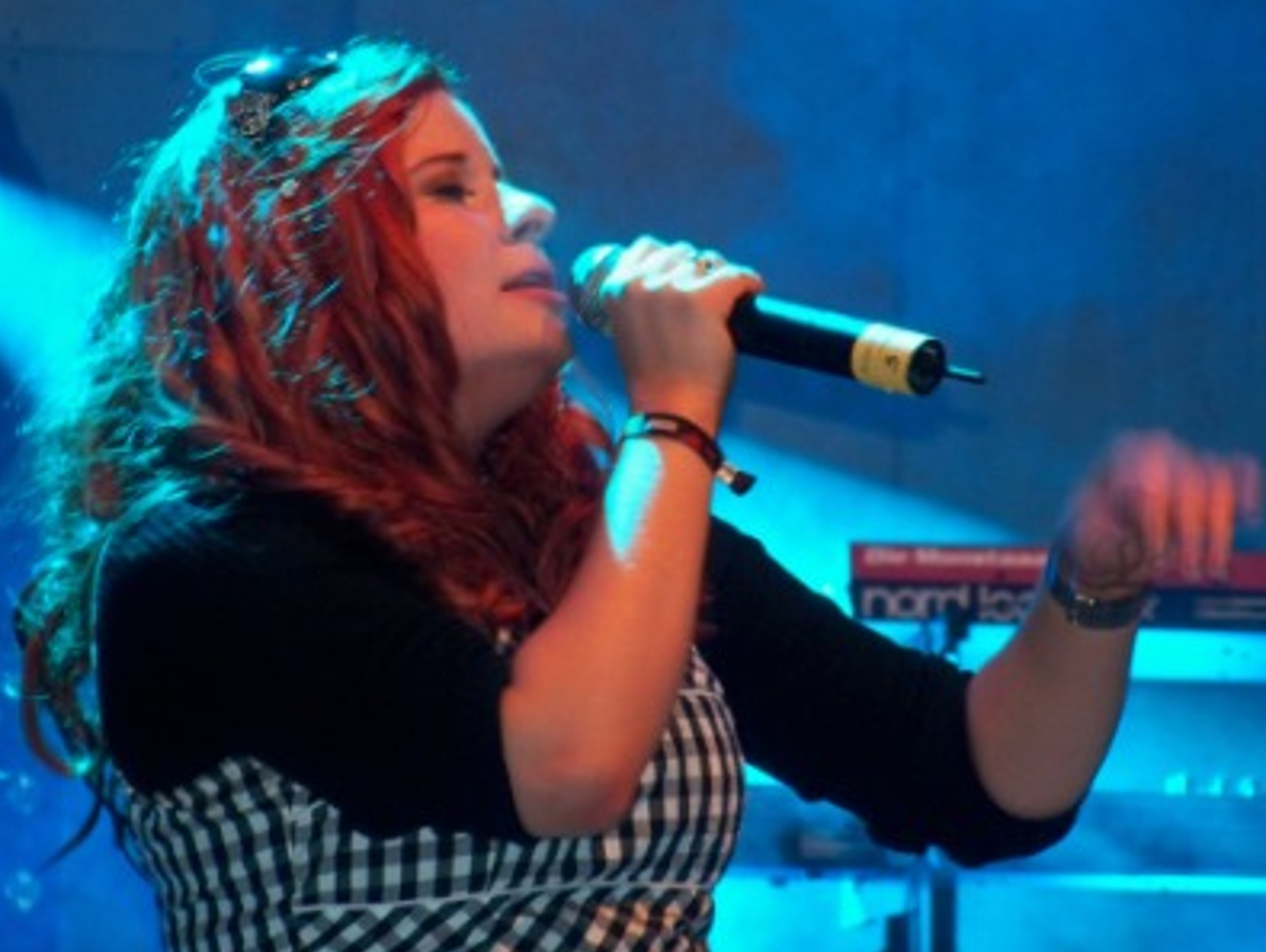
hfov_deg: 5.0
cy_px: 471
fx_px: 14642
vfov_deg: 3.7
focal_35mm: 400
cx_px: 625
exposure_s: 1/50
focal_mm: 60.8
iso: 400
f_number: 4.5
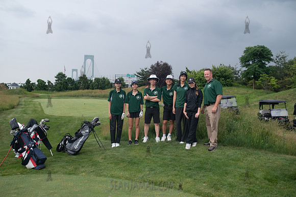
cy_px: 98
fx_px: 288
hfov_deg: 54.4
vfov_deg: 37.9
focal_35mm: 35
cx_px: 148
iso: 400
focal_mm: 35
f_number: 4.5
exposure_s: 1/800
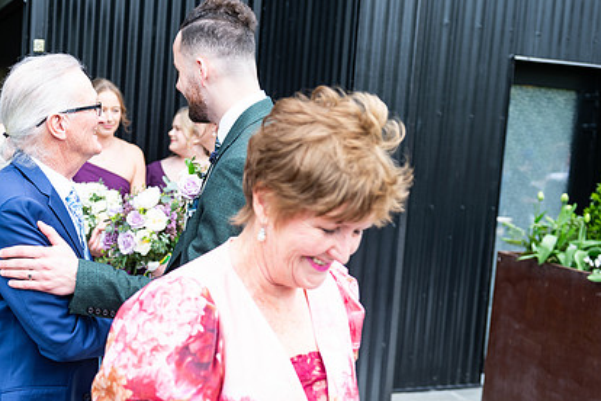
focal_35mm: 49
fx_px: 818
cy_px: 207
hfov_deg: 39.8
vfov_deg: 27.5
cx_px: 199
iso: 160
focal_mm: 35
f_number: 3.5
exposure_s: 1/200
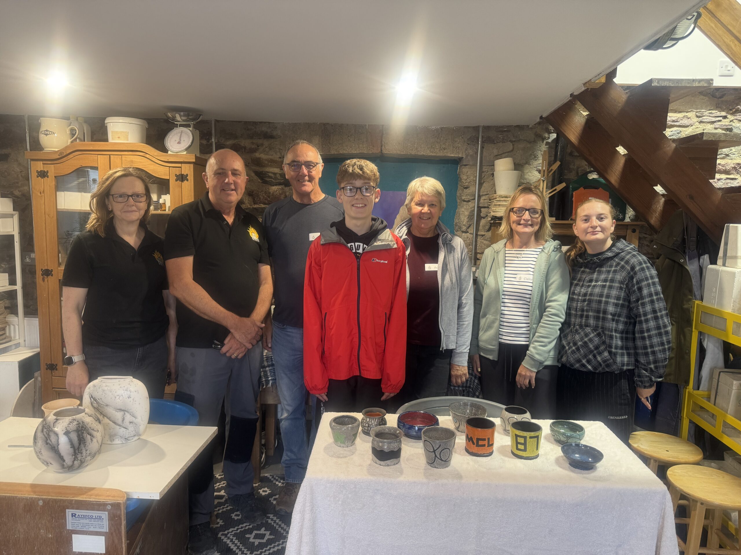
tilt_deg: -6.4
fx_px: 514
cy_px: 278
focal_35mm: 24
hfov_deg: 71.6
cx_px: 370
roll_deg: -1.0
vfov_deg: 56.8
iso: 250
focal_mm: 6.76
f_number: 1.78
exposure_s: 1/50
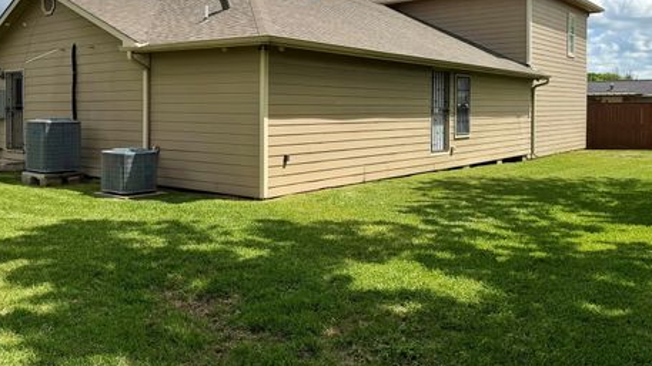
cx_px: 243
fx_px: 588
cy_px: 119
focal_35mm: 34
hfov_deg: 57.3
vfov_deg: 34.3
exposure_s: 1/5319
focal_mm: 6.76
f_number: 1.78
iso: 80
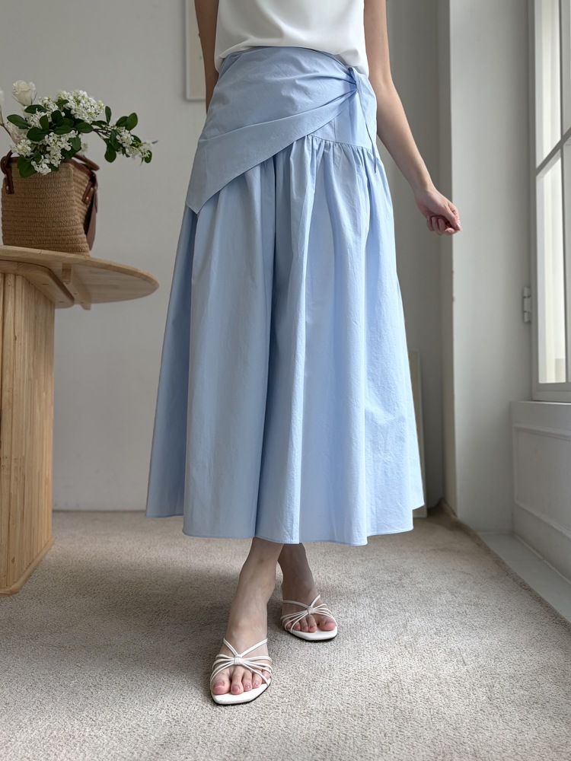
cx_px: 286
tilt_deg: +3.1
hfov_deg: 53.1
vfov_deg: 67.3
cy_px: 380
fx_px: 572
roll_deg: +0.0
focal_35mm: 26
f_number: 1.6
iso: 50
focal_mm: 5.96
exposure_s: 1/120
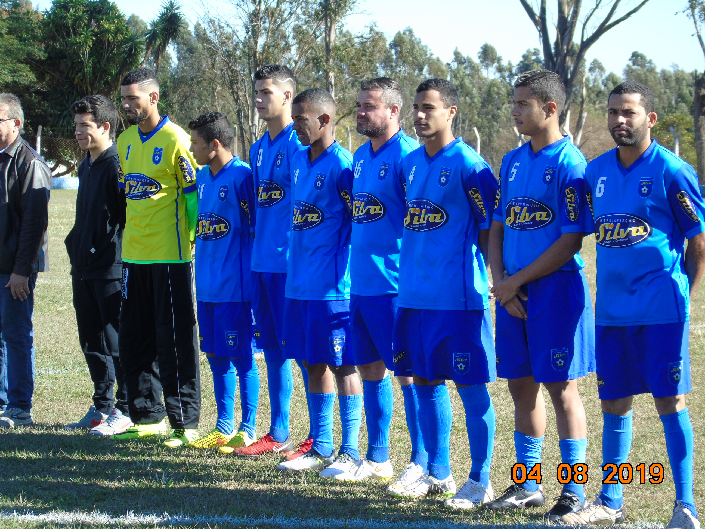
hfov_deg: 15.9
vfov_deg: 12.0
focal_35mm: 124
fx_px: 2525
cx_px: 352
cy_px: 264
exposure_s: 1/160
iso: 80
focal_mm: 22
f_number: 4.6
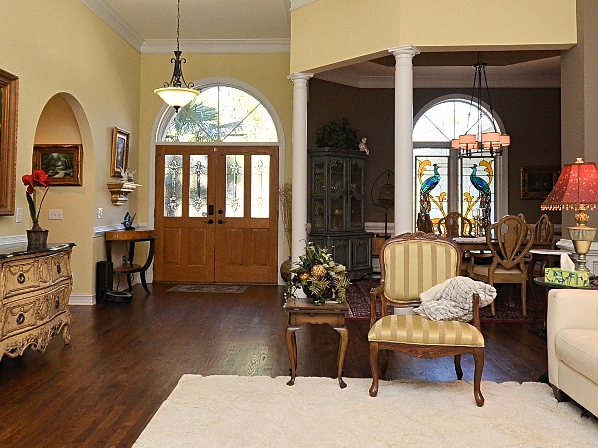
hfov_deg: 58.2
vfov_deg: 45.1
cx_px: 265
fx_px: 536
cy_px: 173
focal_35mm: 31
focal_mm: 10
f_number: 5.6
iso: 400
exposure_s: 1/60
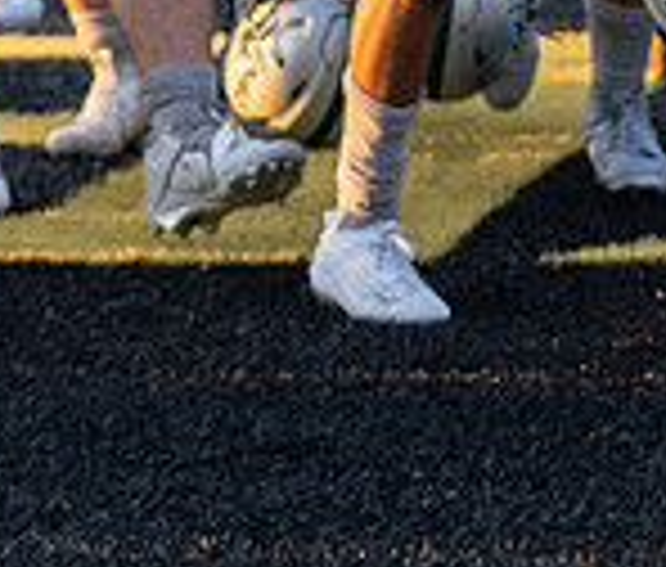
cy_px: -482
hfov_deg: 5.5
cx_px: 1046
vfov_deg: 4.7
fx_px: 6893
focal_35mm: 341
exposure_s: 1/1000
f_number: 3.5
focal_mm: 70
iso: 500
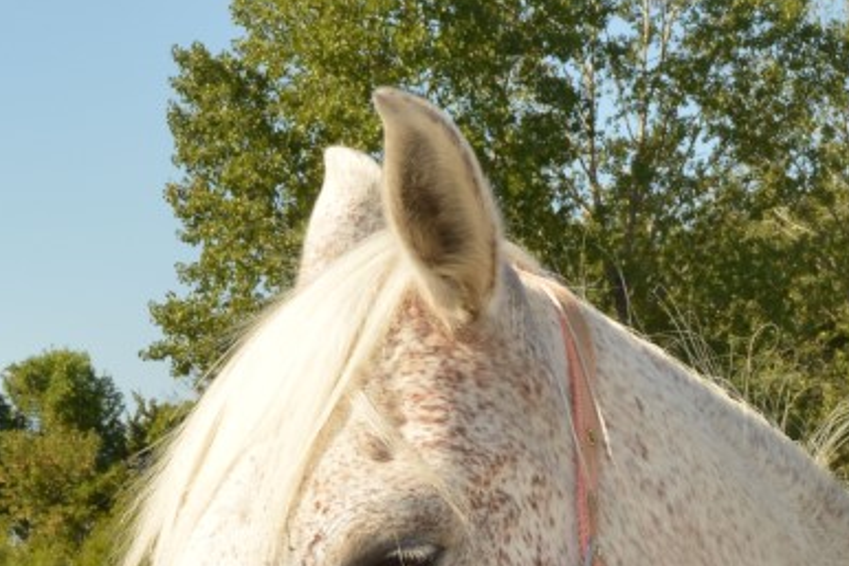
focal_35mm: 147
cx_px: -15
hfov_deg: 13.8
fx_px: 3465
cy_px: 1161
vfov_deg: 8.8
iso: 320
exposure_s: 1/250
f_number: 13
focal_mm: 35
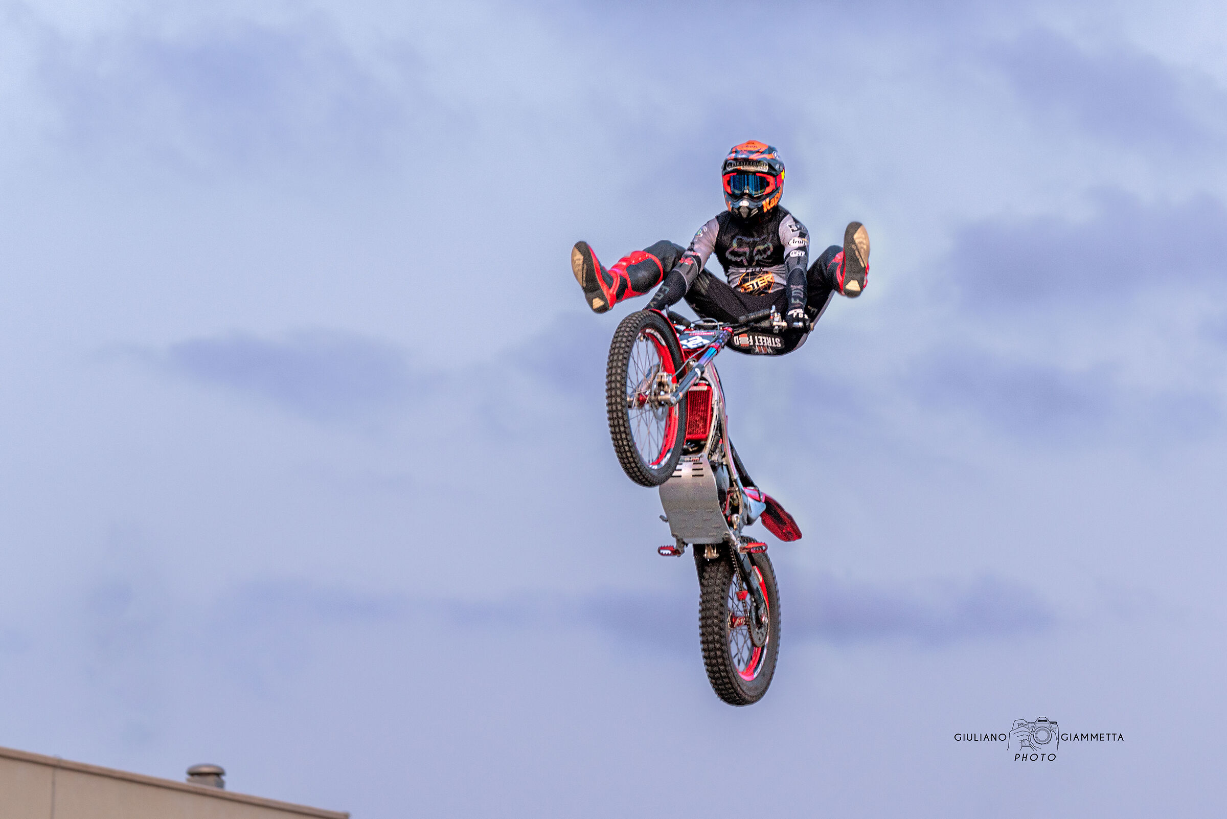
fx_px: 5114
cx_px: 614
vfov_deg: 9.2
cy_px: 410
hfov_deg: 13.7
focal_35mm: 150
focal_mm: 150
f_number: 4
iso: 640
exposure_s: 1/1000
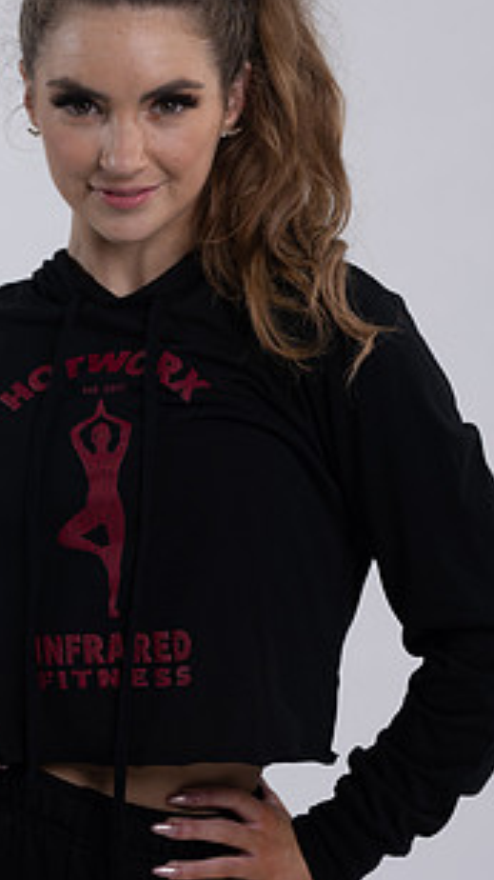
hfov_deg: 9.3
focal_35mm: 130
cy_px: 380
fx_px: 3031
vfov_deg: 16.5
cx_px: 131
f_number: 4
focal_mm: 85
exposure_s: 1/125
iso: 125
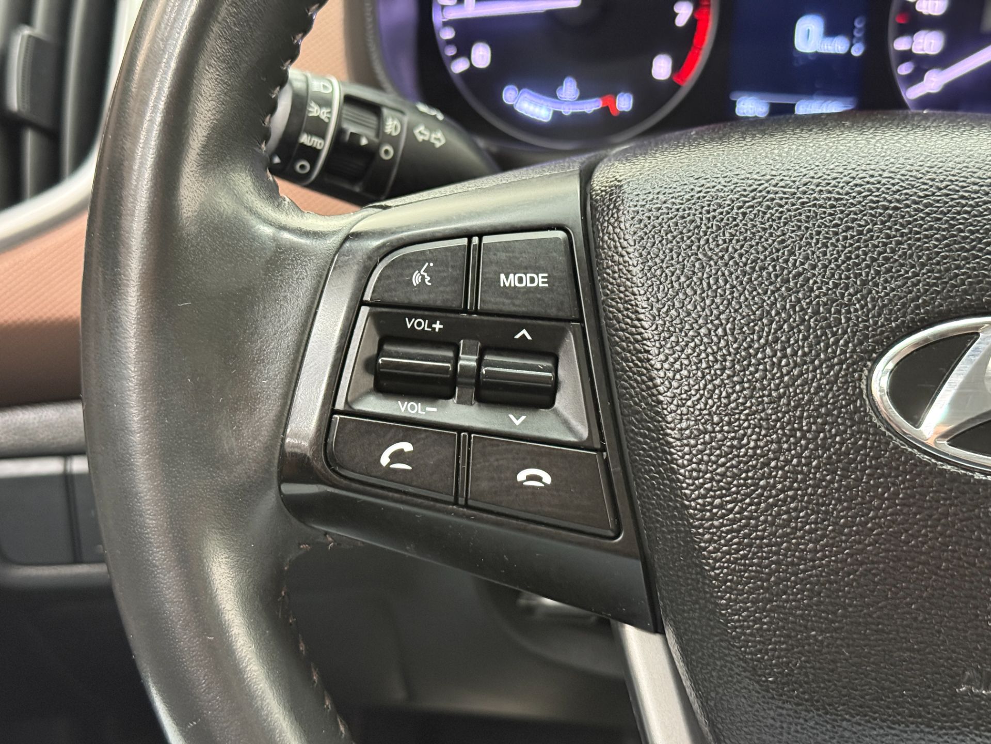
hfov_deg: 39.7
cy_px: 372
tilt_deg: -25.3
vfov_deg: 30.3
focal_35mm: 48
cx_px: 496
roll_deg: -3.5
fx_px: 1374
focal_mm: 6.76
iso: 640
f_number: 1.78
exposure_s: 1/24
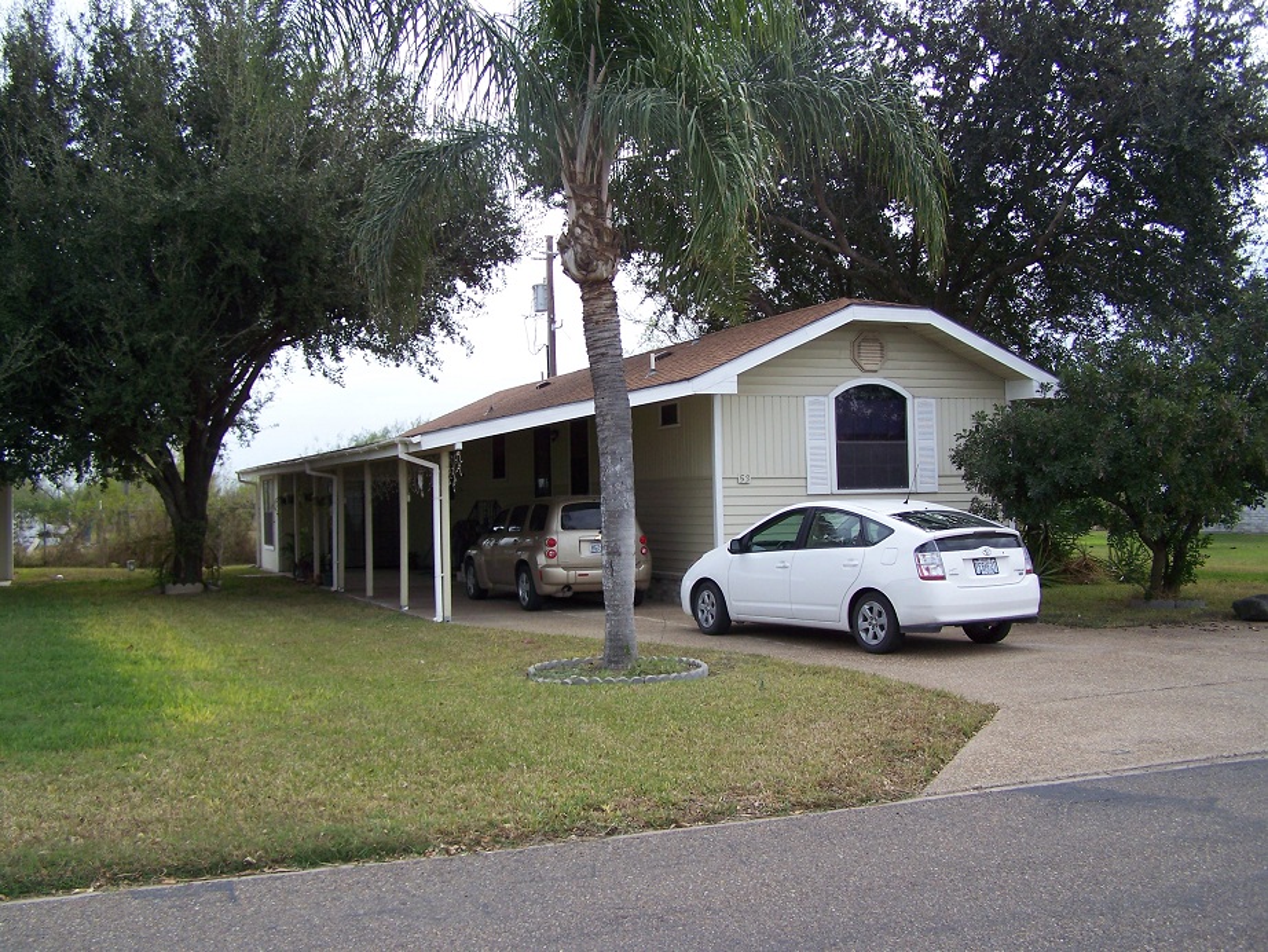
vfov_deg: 37.7
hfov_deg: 49.0
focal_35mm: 38
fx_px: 1392
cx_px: 634
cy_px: 476
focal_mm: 6.3
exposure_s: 1/500
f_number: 2.8
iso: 64
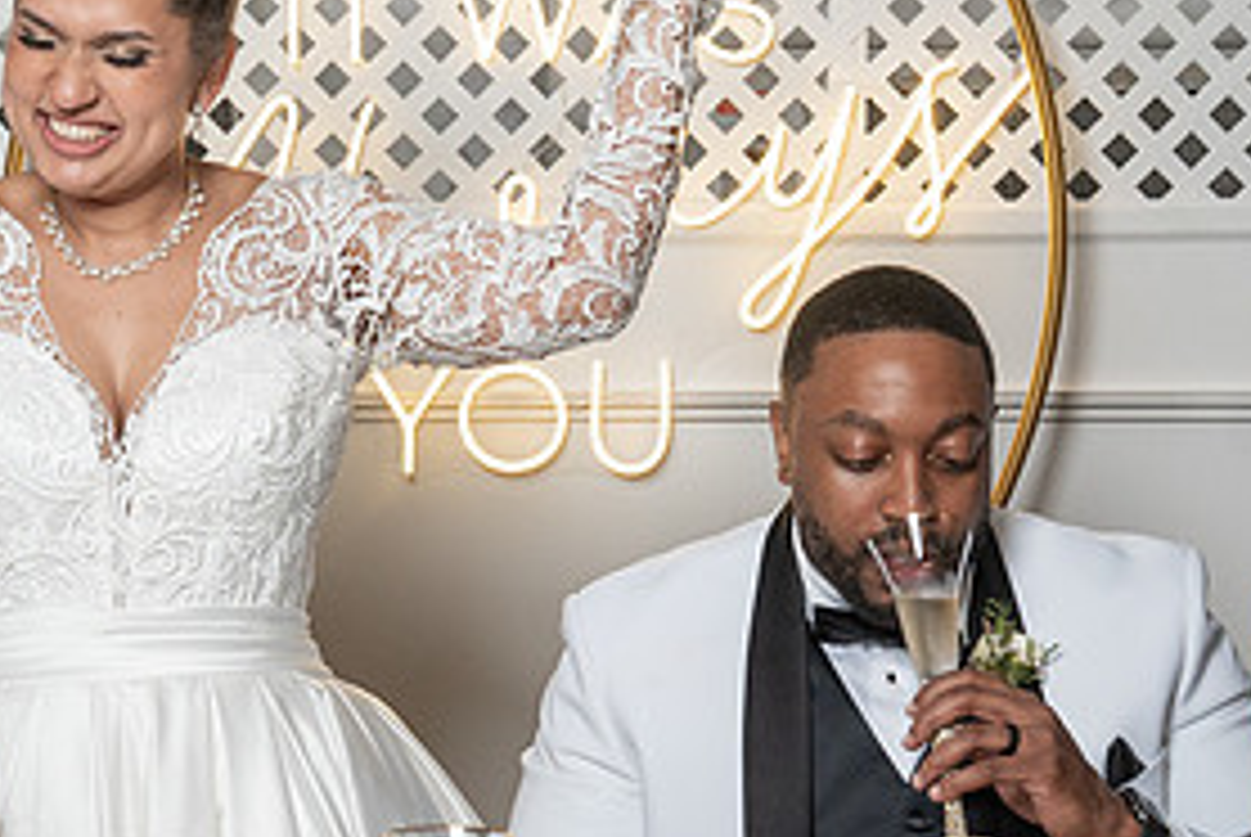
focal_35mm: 116
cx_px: 414
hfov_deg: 17.6
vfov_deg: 11.8
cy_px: 366
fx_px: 4035
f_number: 5.6
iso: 1000
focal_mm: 44
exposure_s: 1/200
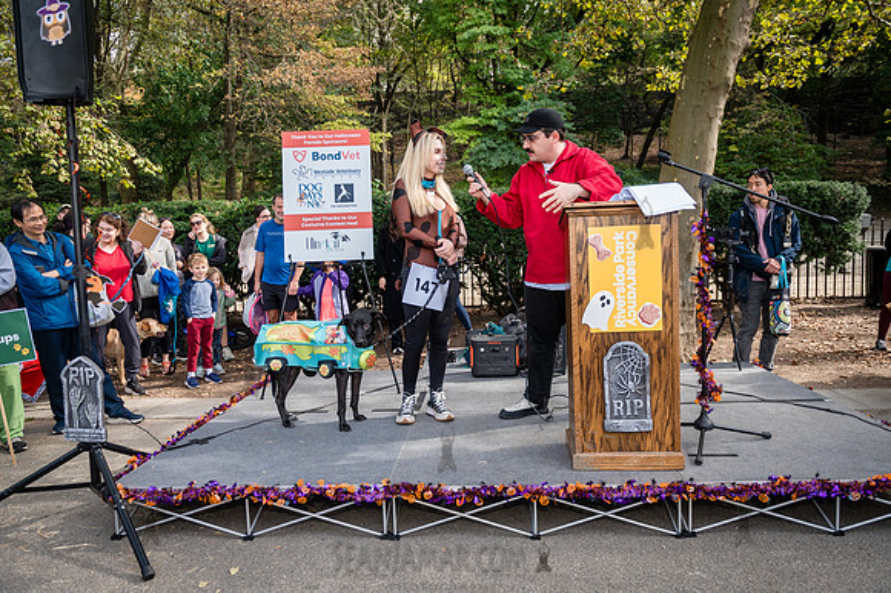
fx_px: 643
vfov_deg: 49.5
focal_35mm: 26
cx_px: 446
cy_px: 296
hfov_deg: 69.4
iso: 1000
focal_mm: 26
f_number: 4
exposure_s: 1/800
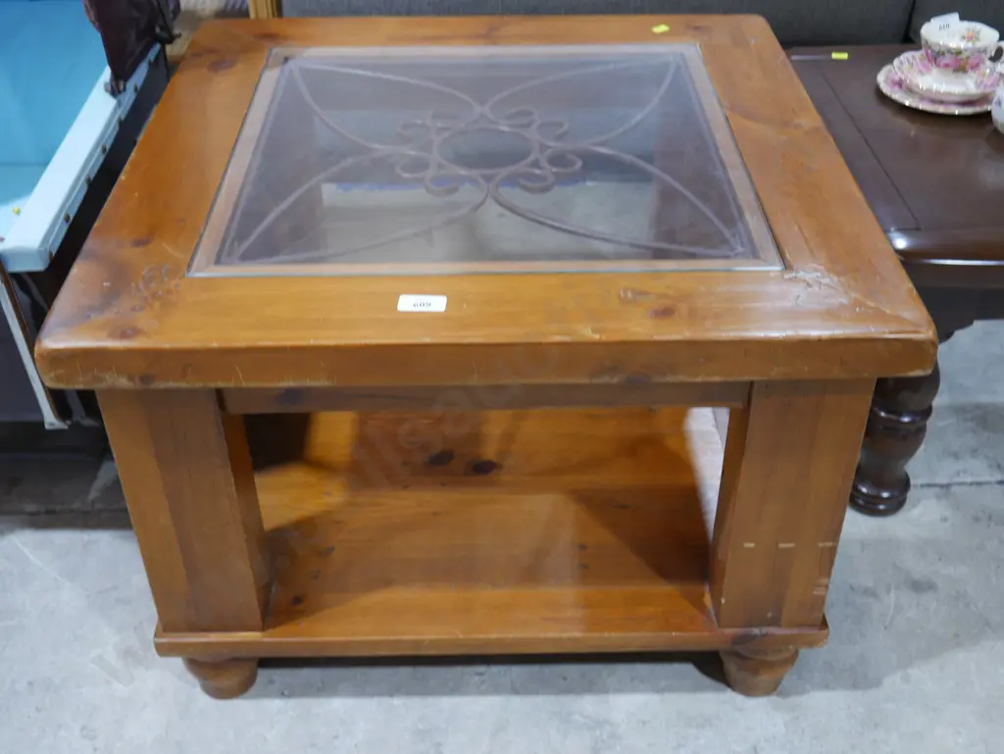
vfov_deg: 36.0
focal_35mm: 40
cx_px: 502
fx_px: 1161
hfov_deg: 46.8
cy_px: 377
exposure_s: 1/60
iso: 640
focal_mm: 20
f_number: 4.5
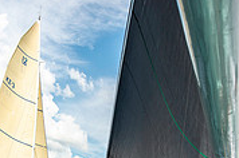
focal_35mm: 49
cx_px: 74
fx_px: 325
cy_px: 240
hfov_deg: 39.8
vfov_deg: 22.3
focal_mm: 15
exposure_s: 1/1250
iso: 250
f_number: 5.6
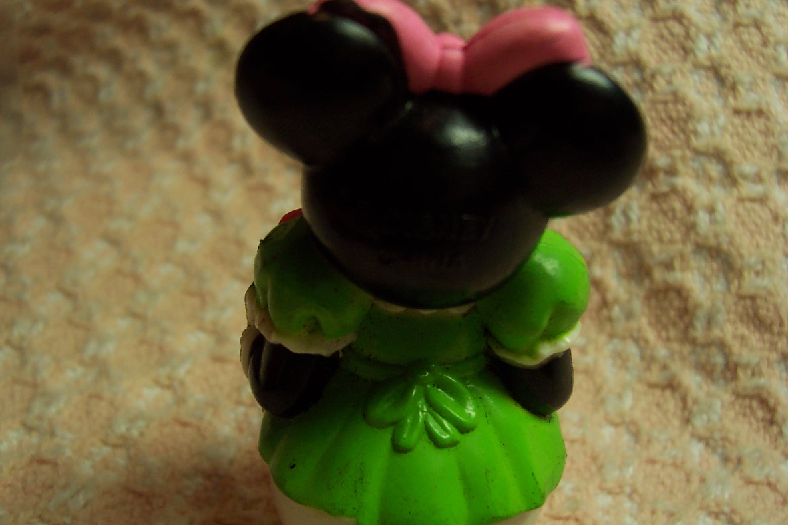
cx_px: 392
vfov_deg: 34.2
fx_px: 853
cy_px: 283
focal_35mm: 39
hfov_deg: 49.6
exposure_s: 1/125
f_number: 2.8
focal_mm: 5.6
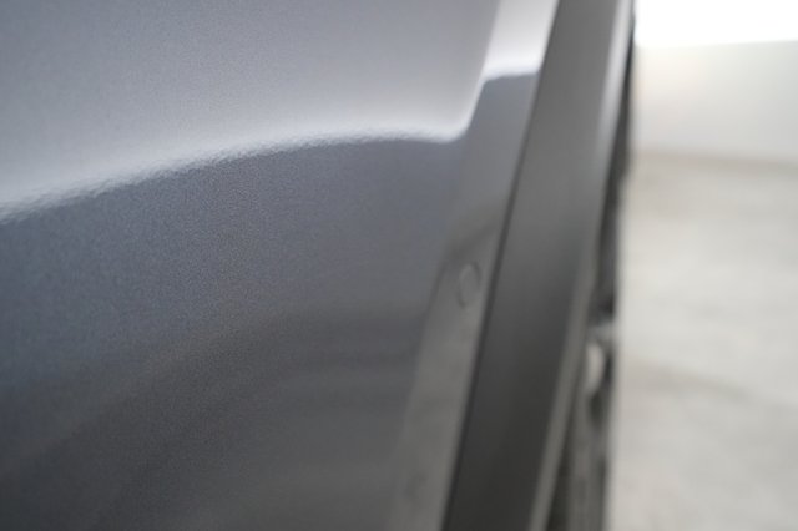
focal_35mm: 28
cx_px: 399
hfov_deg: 65.5
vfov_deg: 46.4
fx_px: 620
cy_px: 266
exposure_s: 1/100
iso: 6400
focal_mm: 28
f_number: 5.6
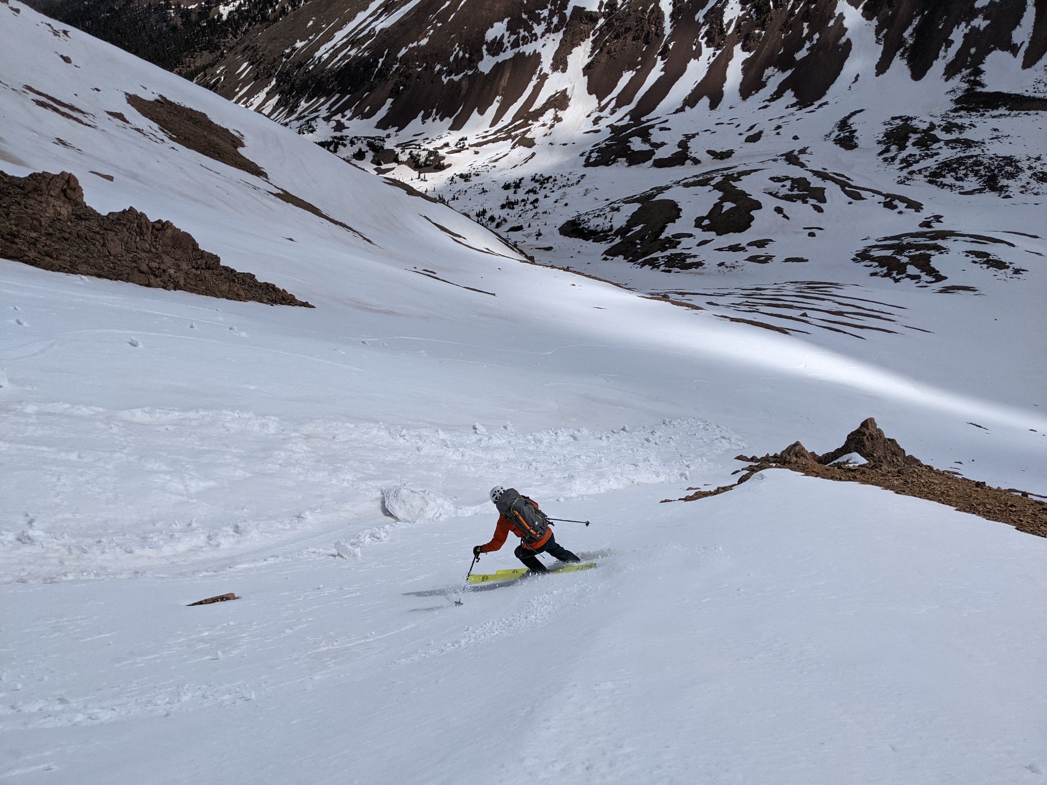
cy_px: 392
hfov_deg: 65.3
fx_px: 817
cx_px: 524
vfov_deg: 51.4
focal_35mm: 27
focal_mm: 4.38
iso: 52
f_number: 1.73
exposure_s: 1/7812
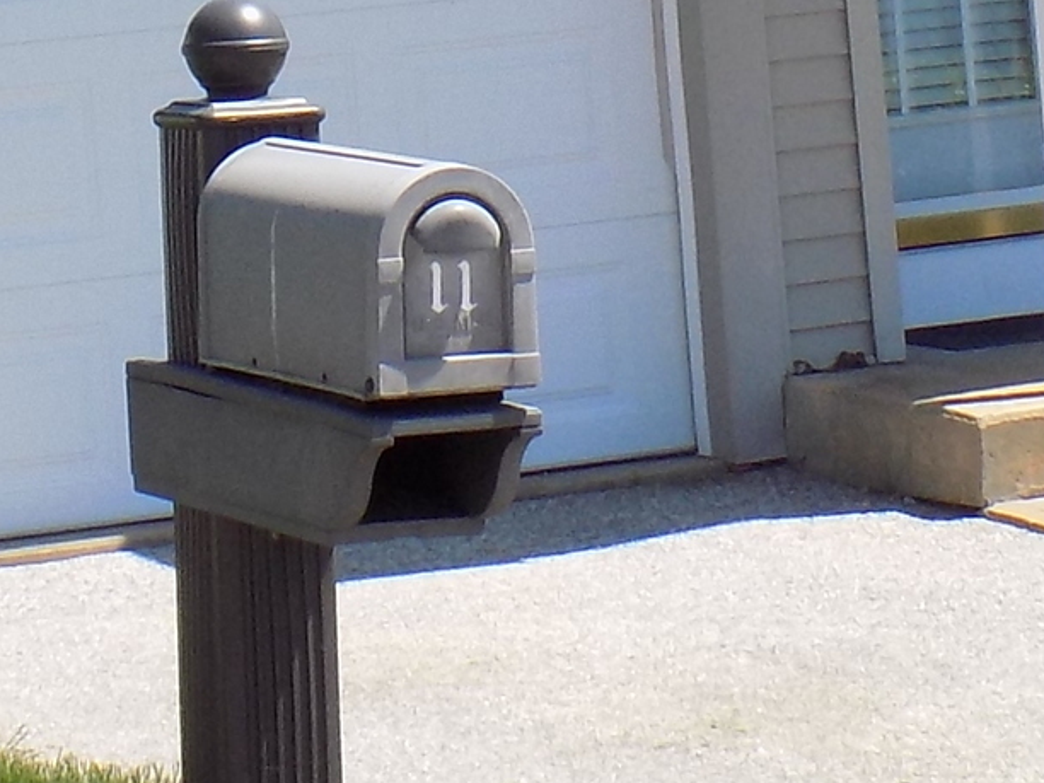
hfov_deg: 8.5
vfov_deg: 6.3
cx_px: 104
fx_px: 6967
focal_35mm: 231
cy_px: -587
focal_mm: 8.1
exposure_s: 1/400
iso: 80
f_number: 3.7
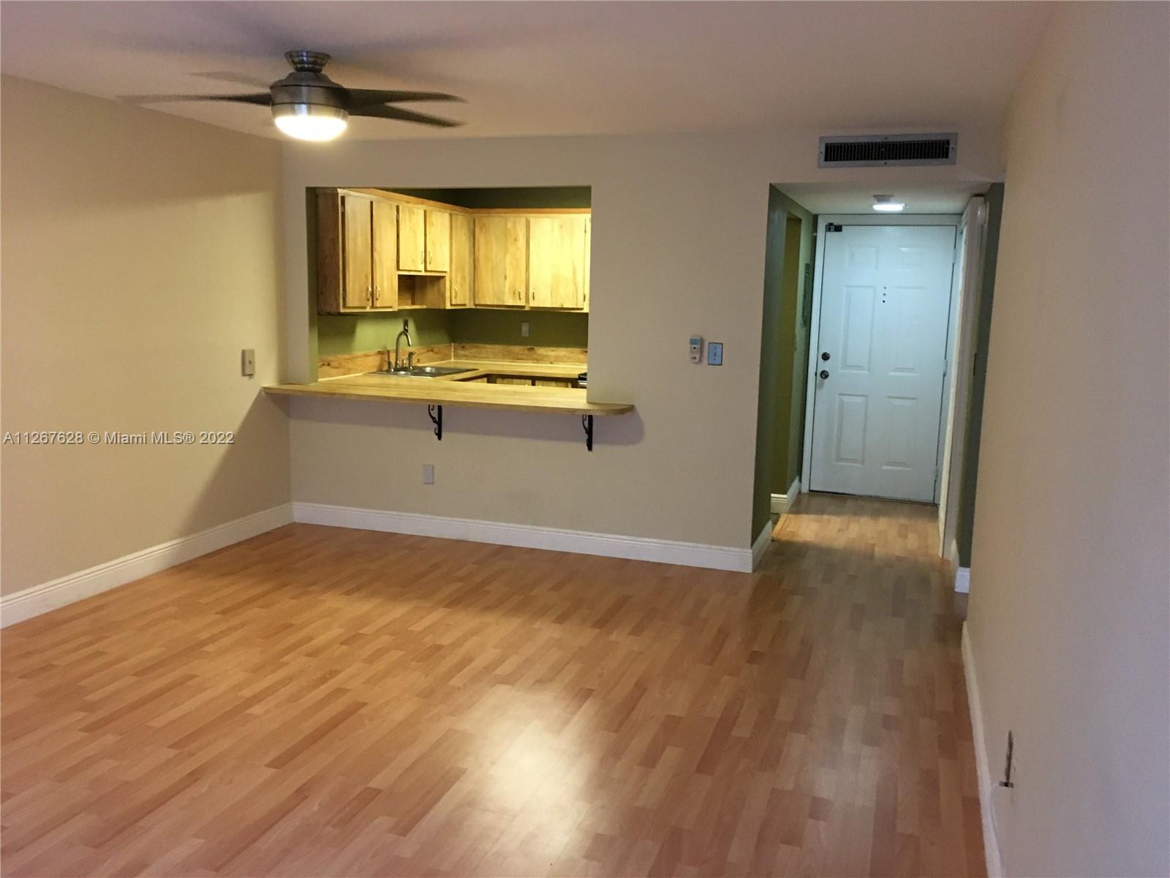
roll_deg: -0.2
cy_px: 439
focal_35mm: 29
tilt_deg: -7.8
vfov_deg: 48.2
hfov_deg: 61.7
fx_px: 980
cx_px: 585
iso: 200
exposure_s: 1/17
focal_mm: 4.15
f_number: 2.2
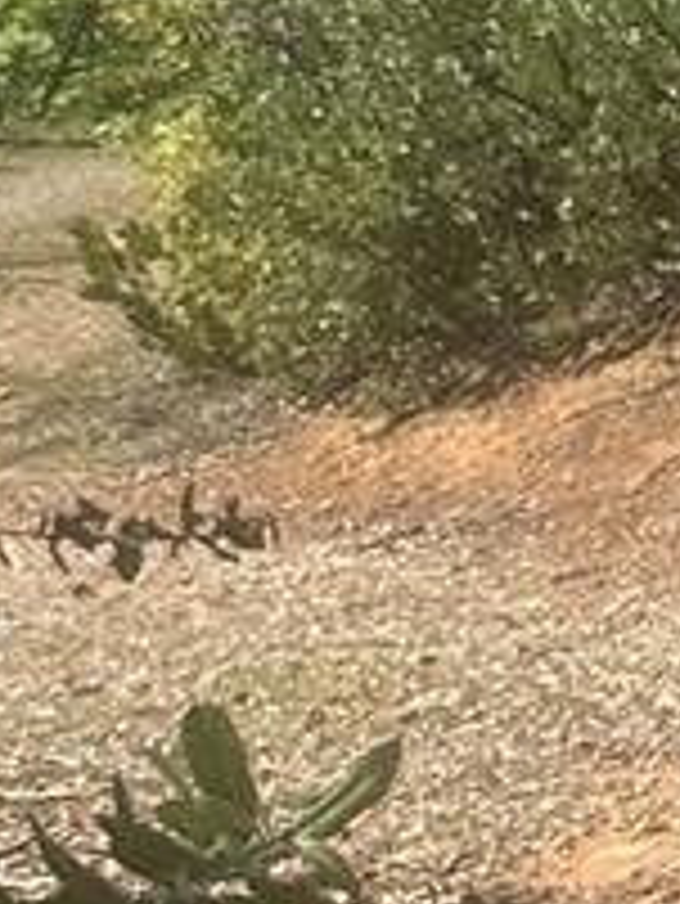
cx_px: 1970
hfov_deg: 7.4
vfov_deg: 11.0
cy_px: 873
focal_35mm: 179
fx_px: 4683
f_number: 1.78
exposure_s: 1/3247
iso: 80
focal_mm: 6.86
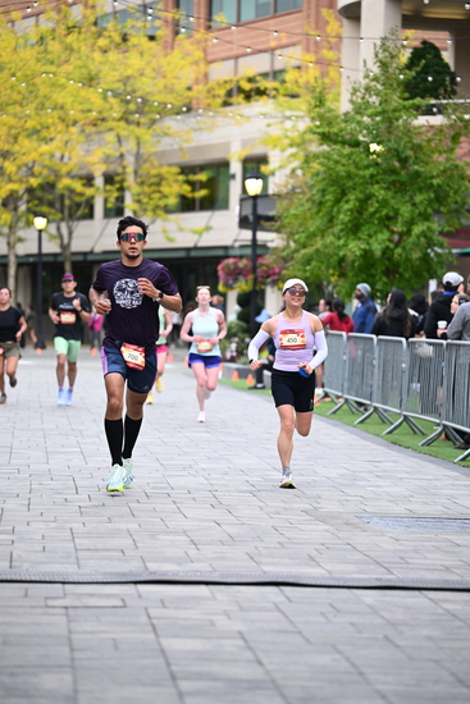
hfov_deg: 11.9
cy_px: 352
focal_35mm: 115
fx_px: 2250
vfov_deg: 17.8
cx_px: 235
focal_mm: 115
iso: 1000
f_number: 2.8
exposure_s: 1/1600
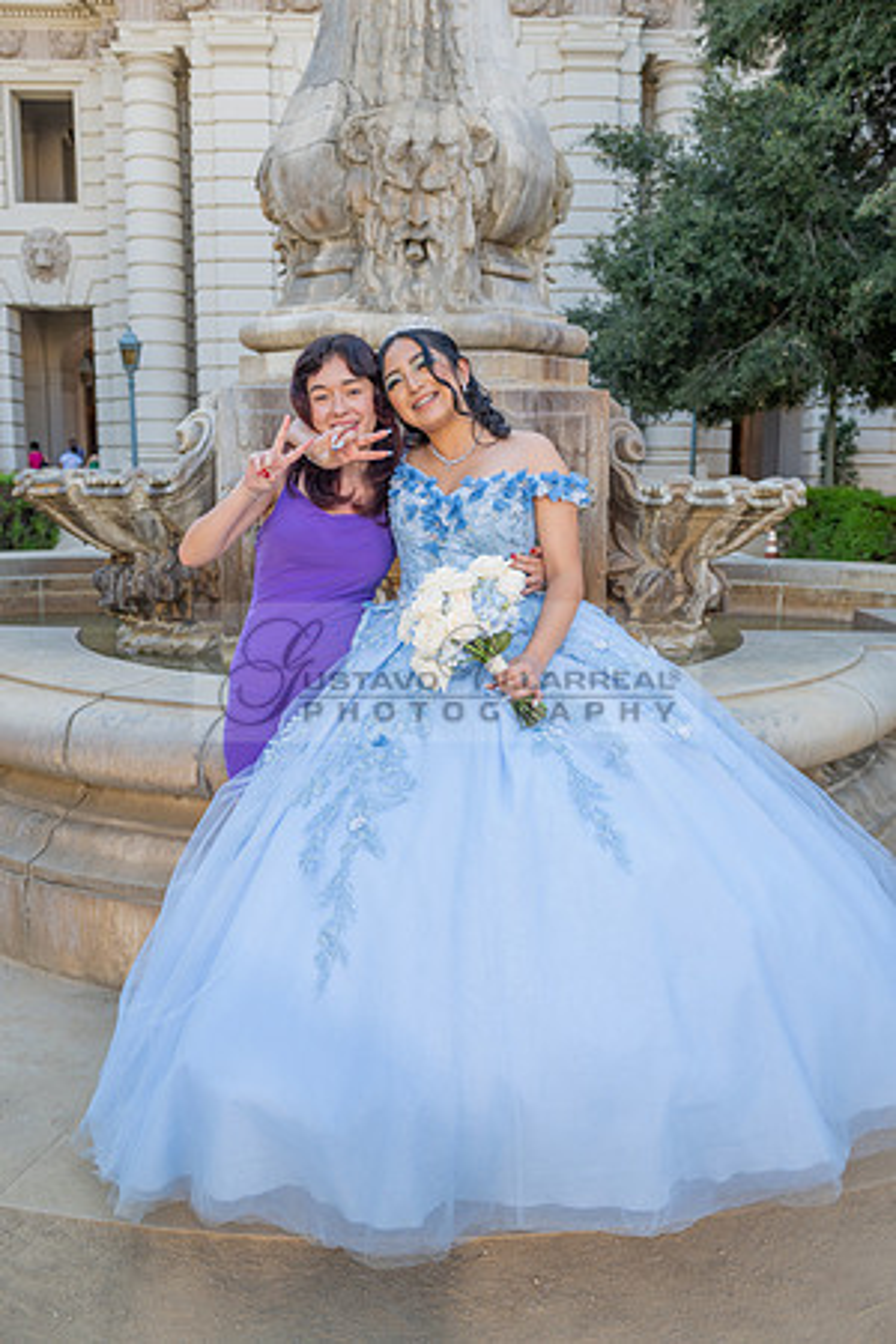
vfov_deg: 58.7
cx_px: 448
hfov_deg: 41.1
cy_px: 672
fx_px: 1195
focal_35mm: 32
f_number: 4
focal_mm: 32
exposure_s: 1/200
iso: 200
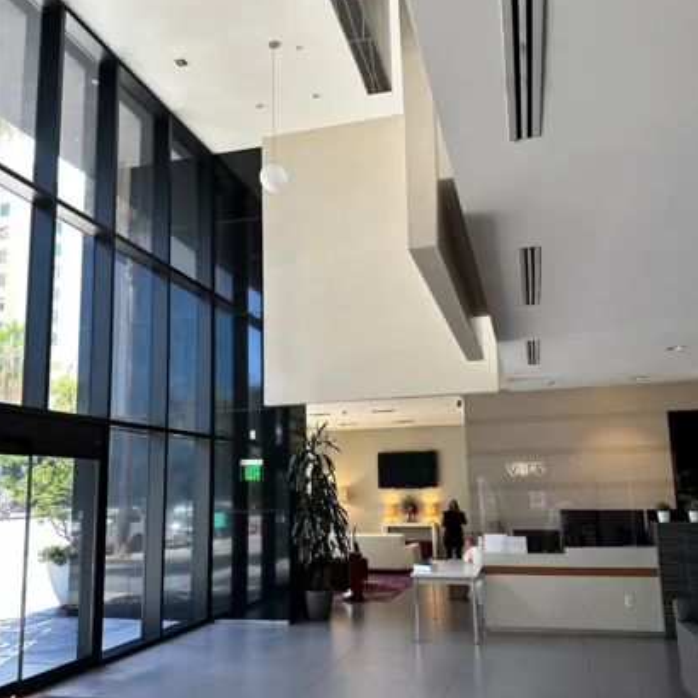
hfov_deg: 55.6
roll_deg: +1.8
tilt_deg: +12.1
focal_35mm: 29
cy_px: 386
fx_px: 662
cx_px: 354
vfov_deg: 55.5
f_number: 1.78
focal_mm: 6.86
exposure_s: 1/120
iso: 160
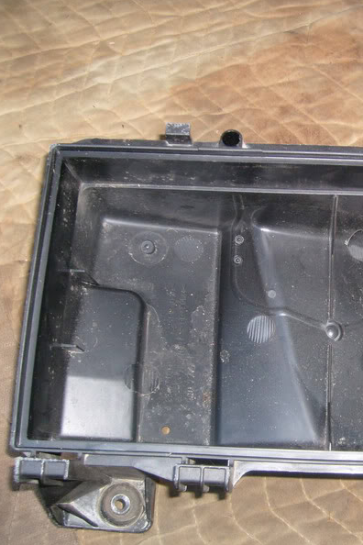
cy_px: 272
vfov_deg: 40.3
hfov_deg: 26.4
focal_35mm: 49
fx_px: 741
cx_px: 342
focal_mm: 5.8
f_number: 2.8
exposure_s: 1/45
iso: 100
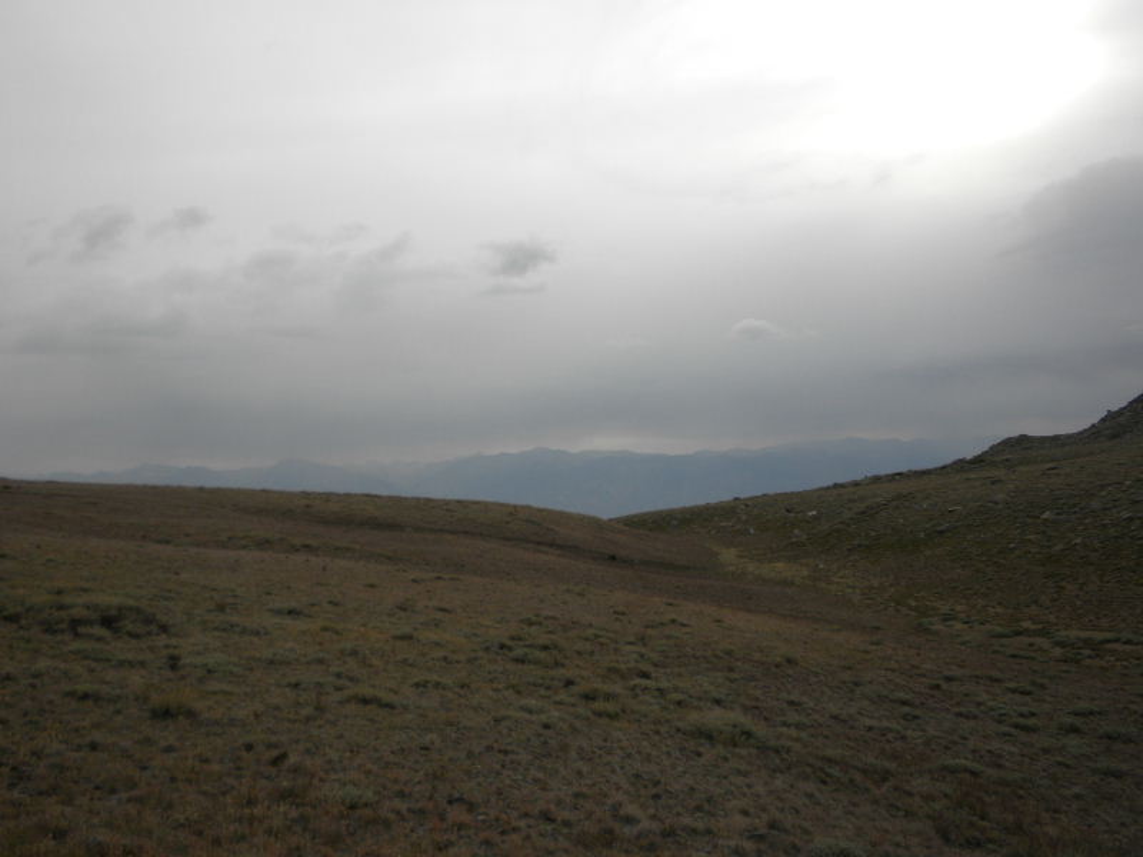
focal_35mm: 37
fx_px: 1222
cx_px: 572
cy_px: 428
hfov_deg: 50.1
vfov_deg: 38.7
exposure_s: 1/470
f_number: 3.5
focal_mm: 6.6
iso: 64
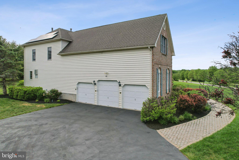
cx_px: 120
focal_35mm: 22
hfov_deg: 78.6
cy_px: 80
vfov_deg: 57.2
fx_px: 146
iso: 100
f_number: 2.8
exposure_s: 1/2500
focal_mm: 8.4
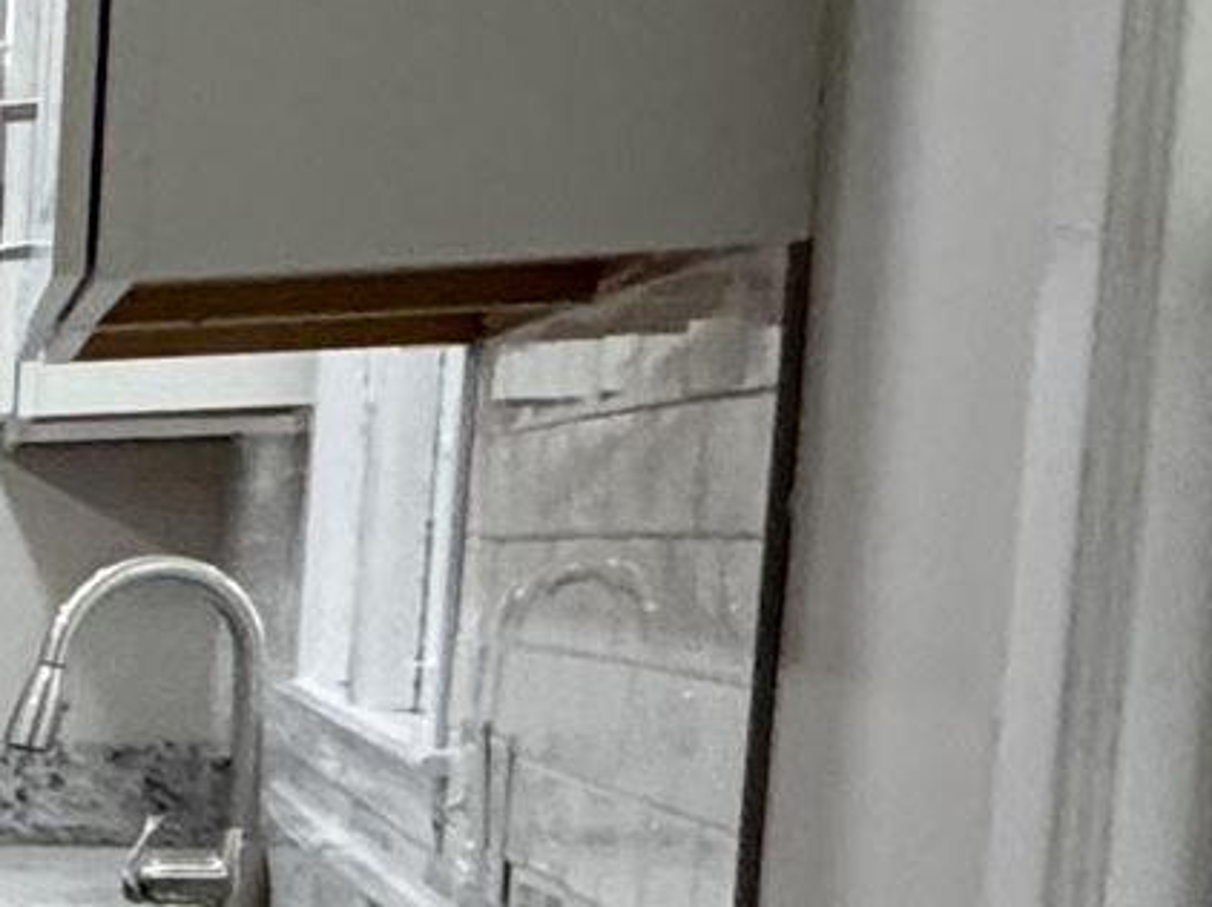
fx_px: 3569
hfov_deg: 12.3
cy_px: 1045
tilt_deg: -7.7
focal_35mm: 102
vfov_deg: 14.1
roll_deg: +1.4
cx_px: -2137
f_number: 2.2
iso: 250
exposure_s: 1/120
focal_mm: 2.22
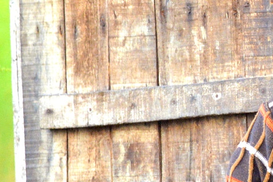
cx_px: 322
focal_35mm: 1191
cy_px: 39
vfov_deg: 1.2
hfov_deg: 1.7
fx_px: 9034
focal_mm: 240
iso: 2000
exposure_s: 1/125
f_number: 5.3
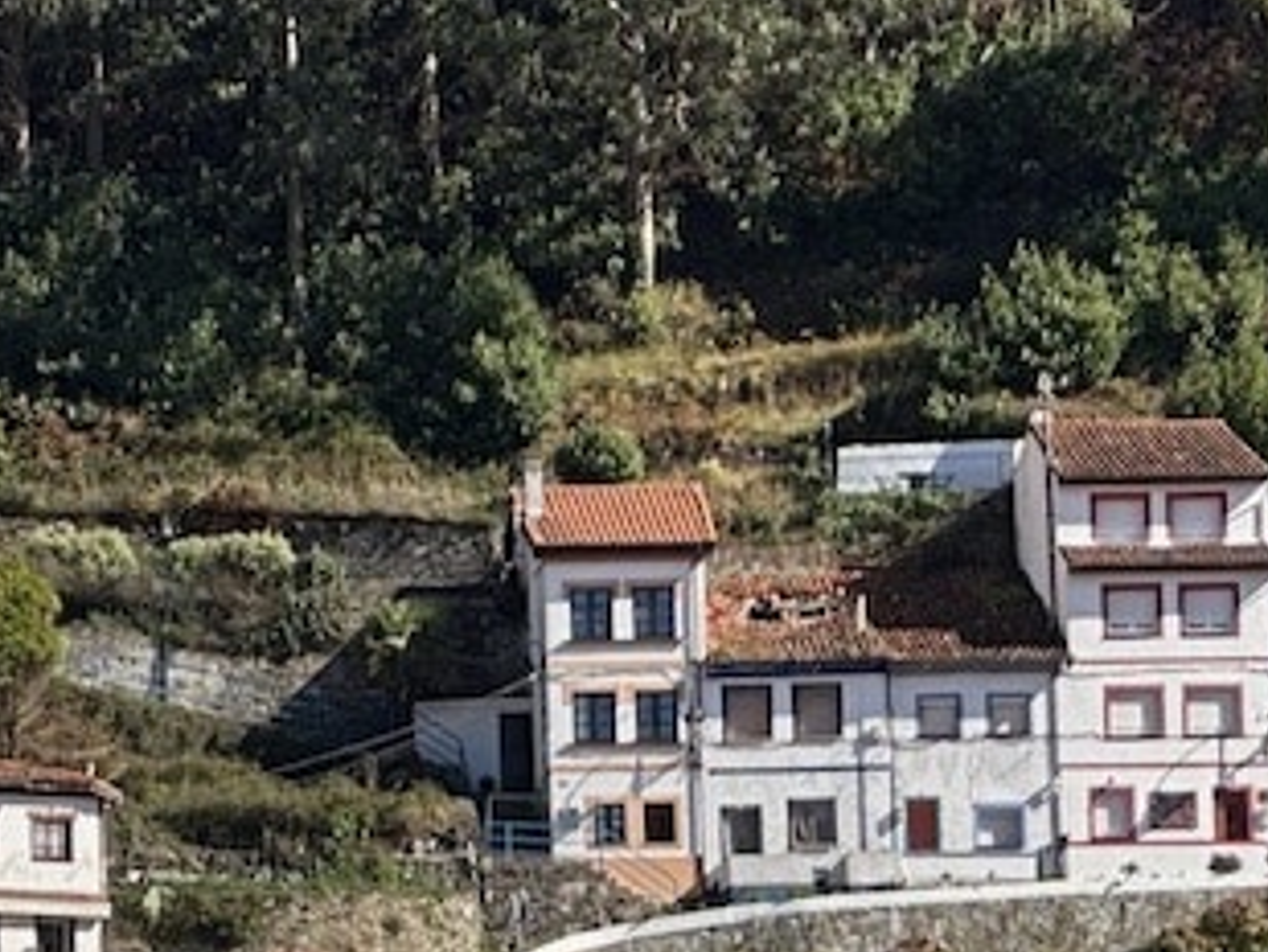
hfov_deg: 6.2
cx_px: -49
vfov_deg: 4.6
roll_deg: +1.9
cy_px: 1494
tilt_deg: +4.6
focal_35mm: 319
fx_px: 11690
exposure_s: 1/681
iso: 32
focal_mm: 9
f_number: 2.8
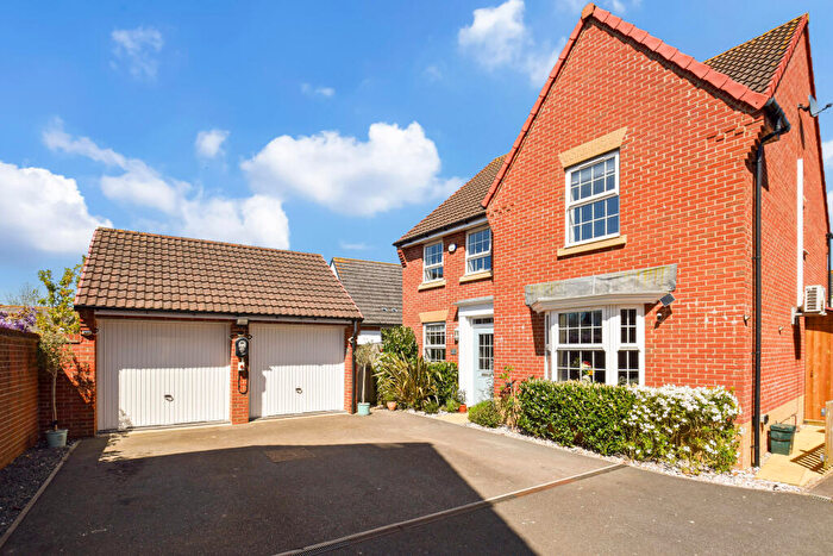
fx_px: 382
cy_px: 278
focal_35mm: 16
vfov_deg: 72.1
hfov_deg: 95.0
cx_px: 416
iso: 100
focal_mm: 11
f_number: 8
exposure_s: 1/250
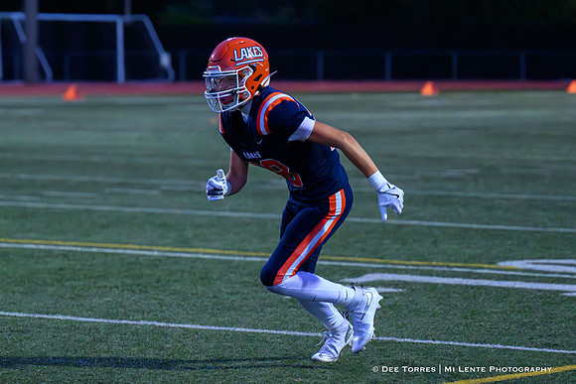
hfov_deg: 9.6
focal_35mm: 214
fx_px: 3423
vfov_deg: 6.4
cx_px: 256
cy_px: 221
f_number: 4
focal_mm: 140
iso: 16000
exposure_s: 1/1000
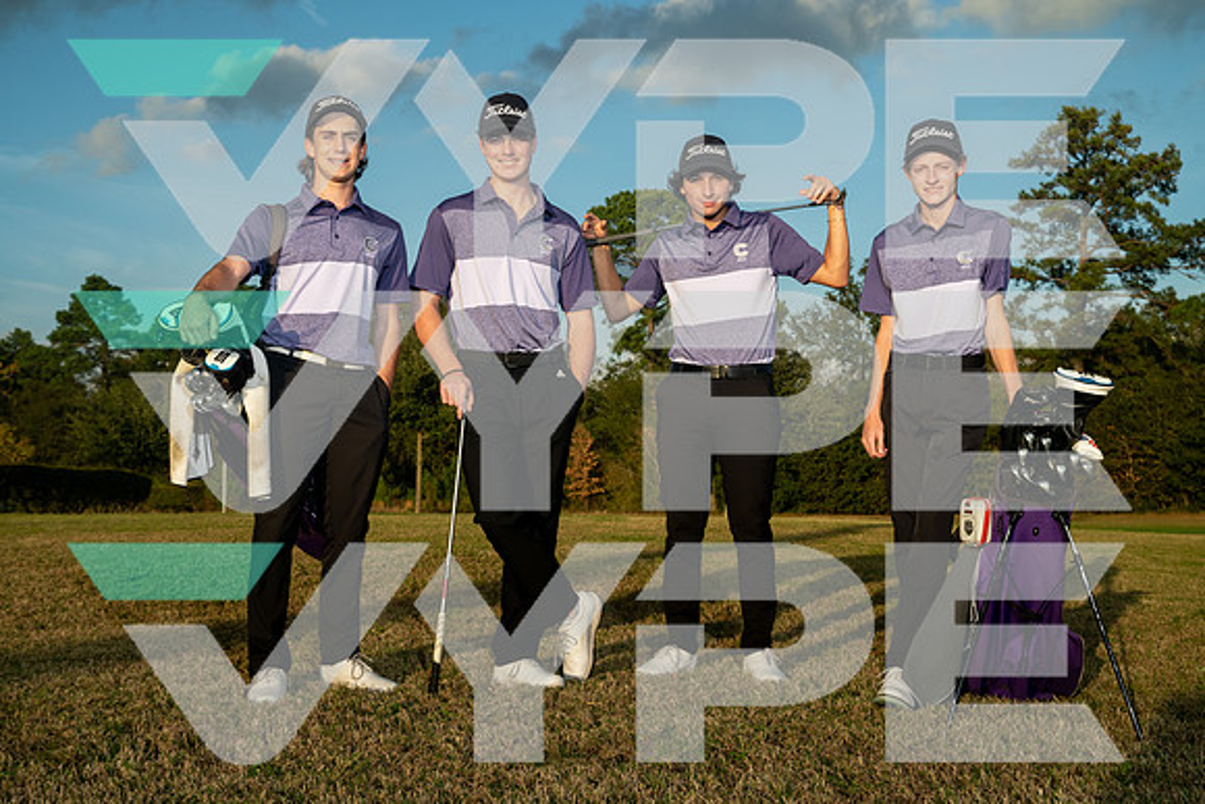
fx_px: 1573
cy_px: 402
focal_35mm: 47
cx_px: 602
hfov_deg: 41.9
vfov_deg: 28.7
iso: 400
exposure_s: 1/250
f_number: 9
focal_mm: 47
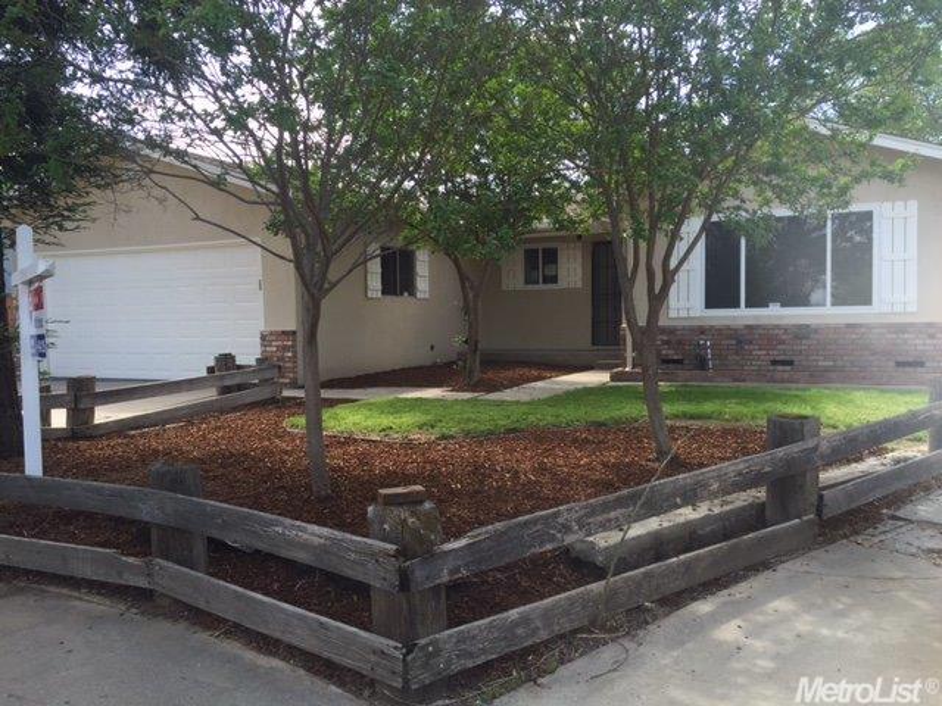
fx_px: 789
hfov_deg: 61.7
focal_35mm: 29
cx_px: 471
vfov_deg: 48.2
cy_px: 353
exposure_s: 1/439
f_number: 2.2
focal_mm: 4.15
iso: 32
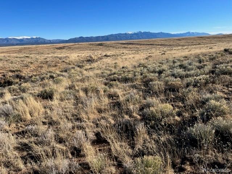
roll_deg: +3.9
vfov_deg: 53.1
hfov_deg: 67.3
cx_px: 116
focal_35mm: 26
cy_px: 87
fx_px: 174
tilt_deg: -13.9
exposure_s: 1/2571
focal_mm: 5.1
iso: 50
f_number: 1.6
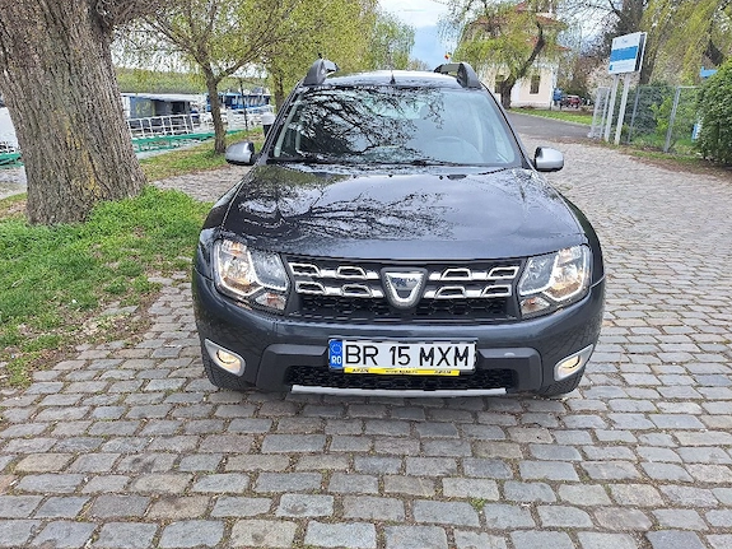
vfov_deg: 56.8
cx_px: 381
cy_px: 267
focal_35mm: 24
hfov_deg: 71.6
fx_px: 507
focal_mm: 5.54
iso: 40
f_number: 1.8
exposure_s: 1/1250
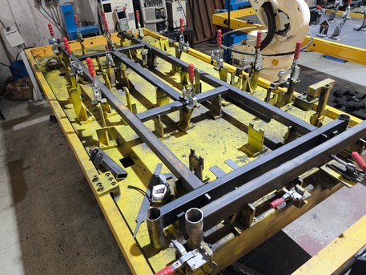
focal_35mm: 25
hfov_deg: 69.4
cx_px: 183
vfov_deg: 54.9
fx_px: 264
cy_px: 138
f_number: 1.7
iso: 400
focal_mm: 4.71
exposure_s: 1/30
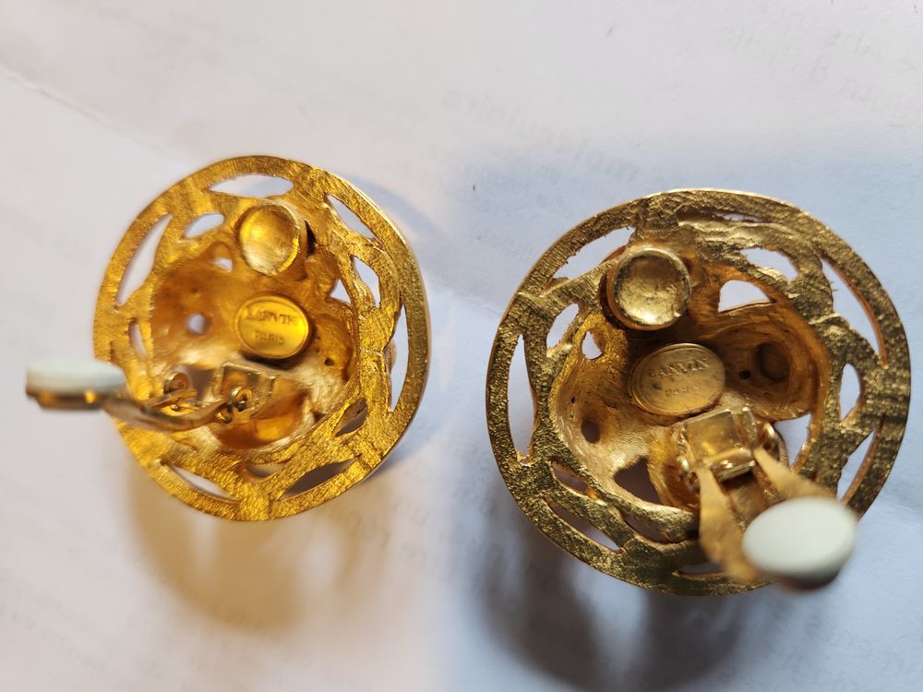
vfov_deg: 58.9
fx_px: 613
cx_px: 462
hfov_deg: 73.9
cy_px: 346
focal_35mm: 23
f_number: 1.8
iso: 125
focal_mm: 5.4
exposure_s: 1/100
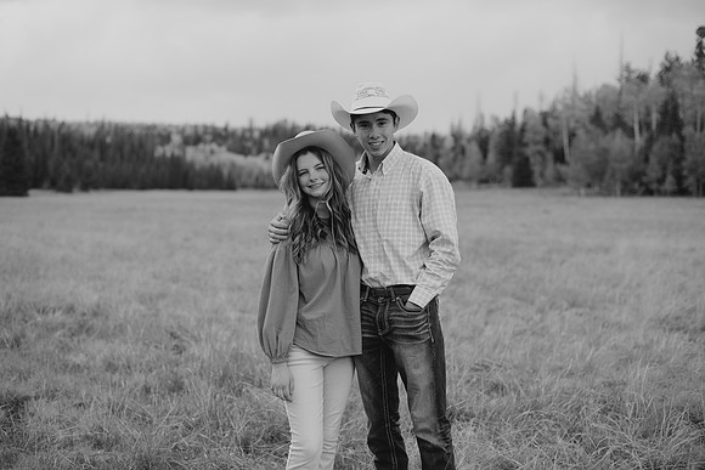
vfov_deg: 27.0
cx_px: 352
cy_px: 235
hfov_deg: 39.6
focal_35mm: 50
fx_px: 979
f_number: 2.5
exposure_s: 1/400
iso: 160
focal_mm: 50
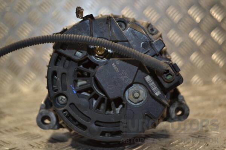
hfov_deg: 41.1
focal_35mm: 48
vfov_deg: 28.1
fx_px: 301
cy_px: 75
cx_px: 113
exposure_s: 1/60
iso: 250
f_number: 4.8
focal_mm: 32
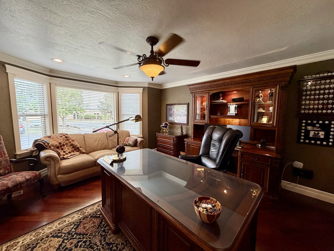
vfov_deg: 85.7
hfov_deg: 102.1
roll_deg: -0.6
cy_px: 126
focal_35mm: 14
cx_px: 167
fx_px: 135
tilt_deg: -5.5
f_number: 2.2
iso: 200
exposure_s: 1/60
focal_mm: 2.22
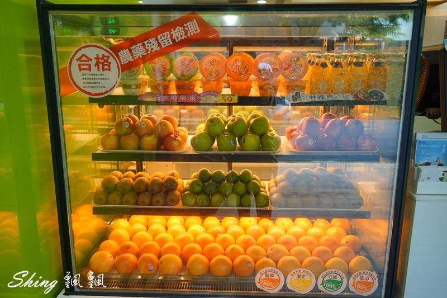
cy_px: 149
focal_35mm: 29
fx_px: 360
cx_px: 224
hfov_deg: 63.7
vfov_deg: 44.9
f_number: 5.6
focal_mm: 29
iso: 400
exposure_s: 1/60
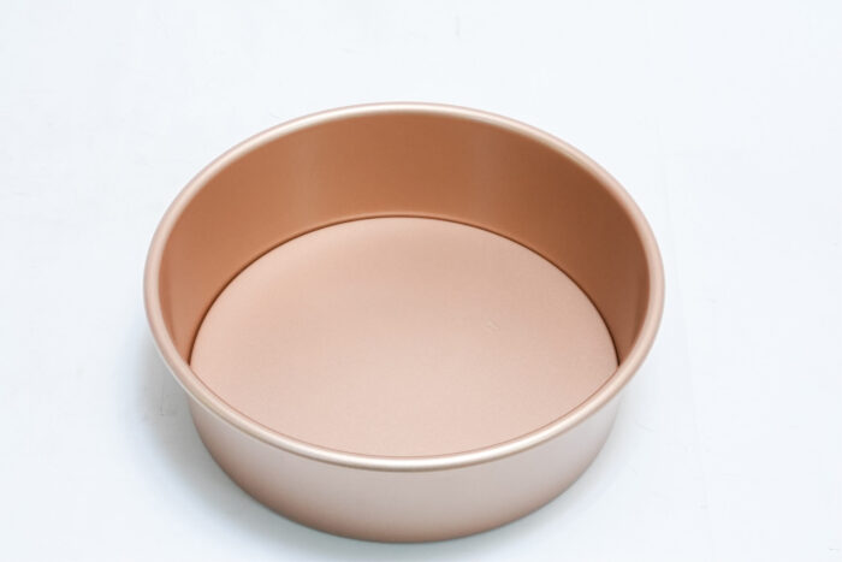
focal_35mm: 75
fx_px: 1754
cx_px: 421
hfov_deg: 27.0
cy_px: 281
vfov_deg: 18.2
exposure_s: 1/125
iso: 3200
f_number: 10
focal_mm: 50
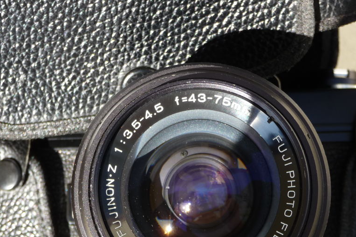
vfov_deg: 17.2
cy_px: 173
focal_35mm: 79
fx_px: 781
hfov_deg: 25.7
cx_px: 189
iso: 100
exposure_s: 1/160
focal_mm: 9.8
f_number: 4.4
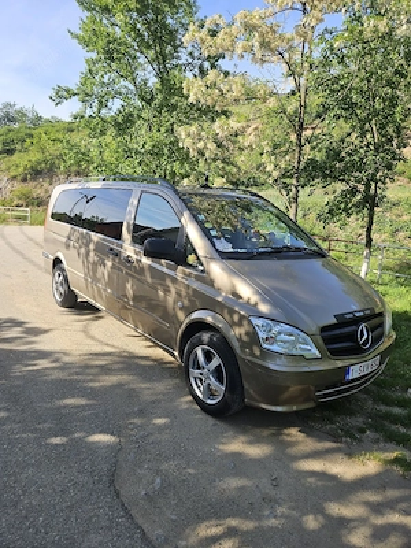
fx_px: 364
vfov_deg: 73.9
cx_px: 206
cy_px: 274
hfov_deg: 58.9
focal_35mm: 23
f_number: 1.8
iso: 25
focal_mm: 5.4
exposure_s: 1/714
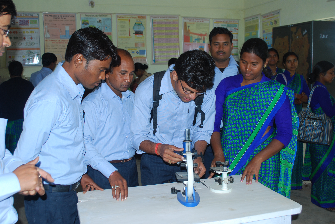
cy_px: 112
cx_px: 168
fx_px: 363
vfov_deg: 34.3
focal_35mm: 39
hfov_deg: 49.5
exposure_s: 1/60
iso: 200
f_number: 6.3
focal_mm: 26
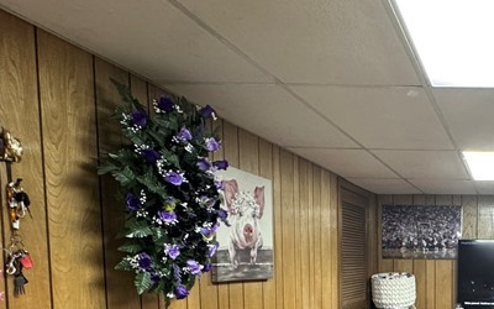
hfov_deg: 43.5
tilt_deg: -5.2
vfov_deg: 31.3
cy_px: 302
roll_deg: -0.7
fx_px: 512
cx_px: 503
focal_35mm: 38
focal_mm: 2.22
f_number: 2.2
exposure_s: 1/60
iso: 400
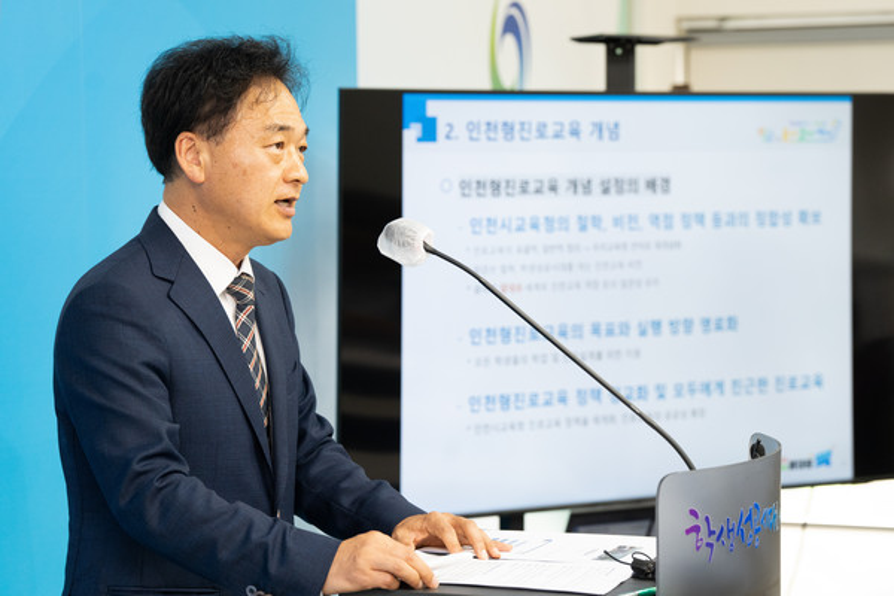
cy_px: 298
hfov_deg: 18.9
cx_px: 447
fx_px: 2682
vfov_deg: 12.7
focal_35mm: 108
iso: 3200
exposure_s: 1/160
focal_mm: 108
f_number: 5
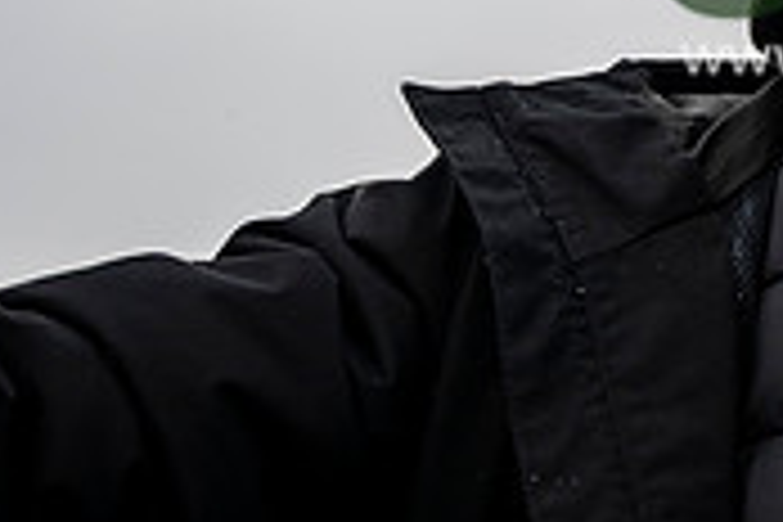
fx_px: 1740
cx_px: 990
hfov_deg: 22.9
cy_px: -101
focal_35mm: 80
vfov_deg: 16.4
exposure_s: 1/500
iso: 160
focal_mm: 24
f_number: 2.8
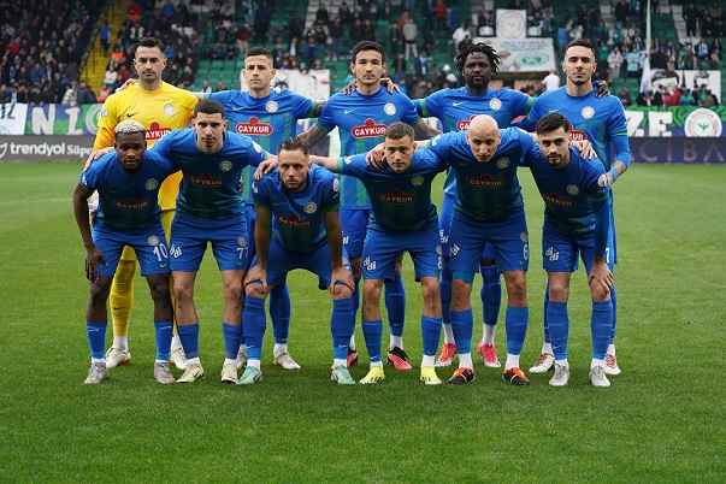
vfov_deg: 13.7
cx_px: 363
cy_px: 242
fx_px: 2017
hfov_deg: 20.4
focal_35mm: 100
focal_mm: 100
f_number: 4.5
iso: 2500
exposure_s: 1/2000
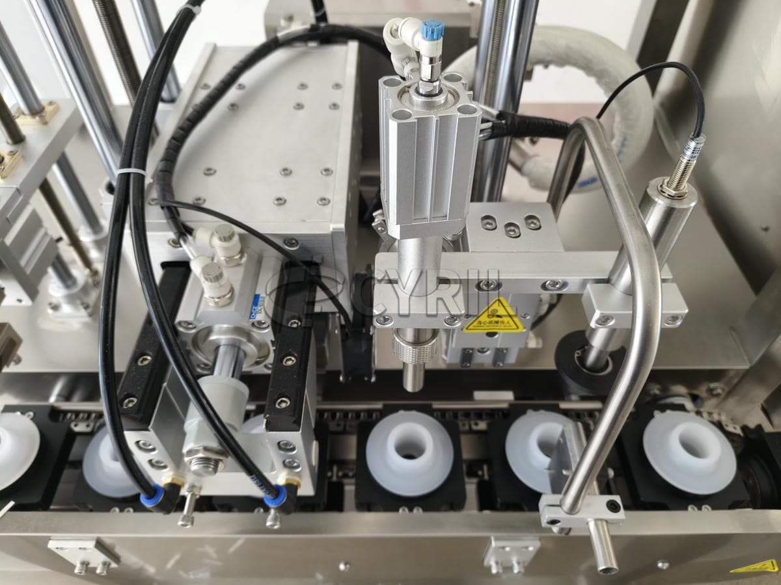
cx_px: 390
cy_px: 292
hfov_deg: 73.9
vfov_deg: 58.9
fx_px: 519
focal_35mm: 23
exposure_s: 1/50
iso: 640
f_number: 1.88
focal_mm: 5.56
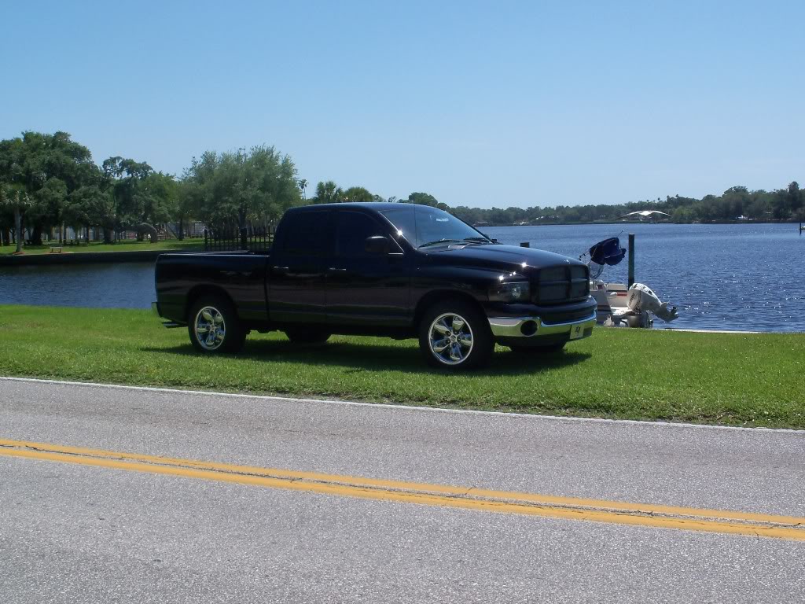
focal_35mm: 47
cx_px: 402
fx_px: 1093
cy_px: 302
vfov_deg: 30.9
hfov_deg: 40.4
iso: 80
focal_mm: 8.3
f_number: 5.8
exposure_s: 1/500
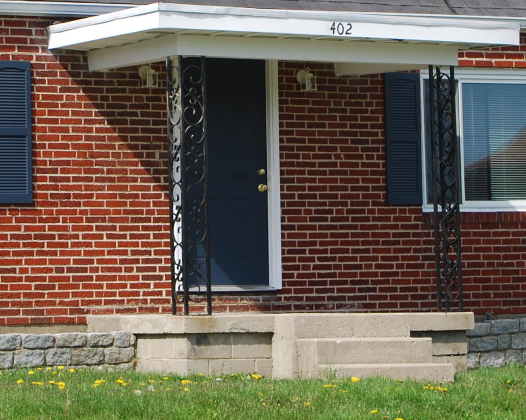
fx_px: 2584
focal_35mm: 166
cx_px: 134
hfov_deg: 11.6
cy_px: 68
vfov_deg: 9.3
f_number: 8
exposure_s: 1/250
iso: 100
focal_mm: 38
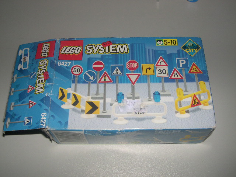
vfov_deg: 37.7
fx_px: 259
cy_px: 88
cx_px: 118
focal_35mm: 38
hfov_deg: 49.0
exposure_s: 1/60
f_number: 7.6
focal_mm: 8
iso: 100
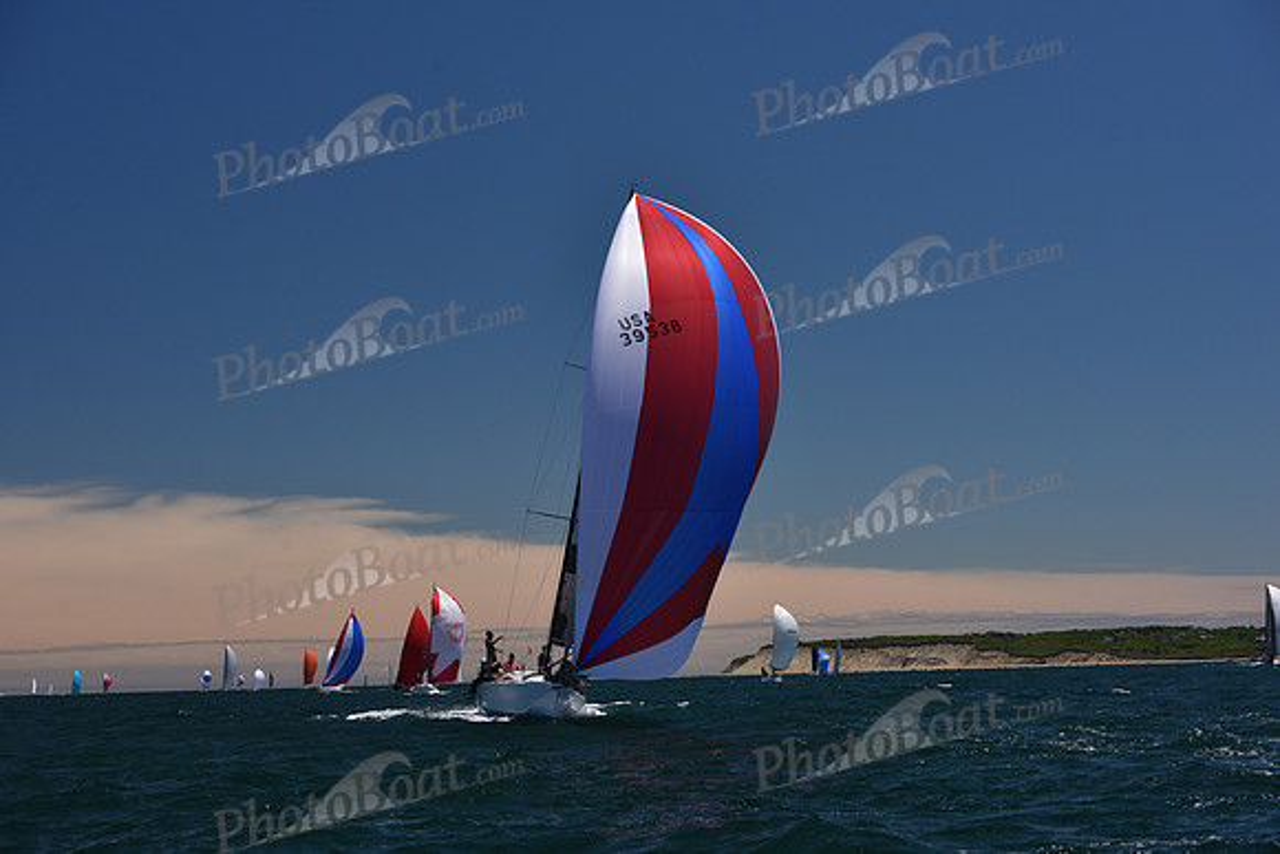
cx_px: 640
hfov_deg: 28.8
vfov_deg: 19.5
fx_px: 2489
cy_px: 427
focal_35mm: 70
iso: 250
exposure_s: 1/800
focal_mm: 70
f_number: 7.1
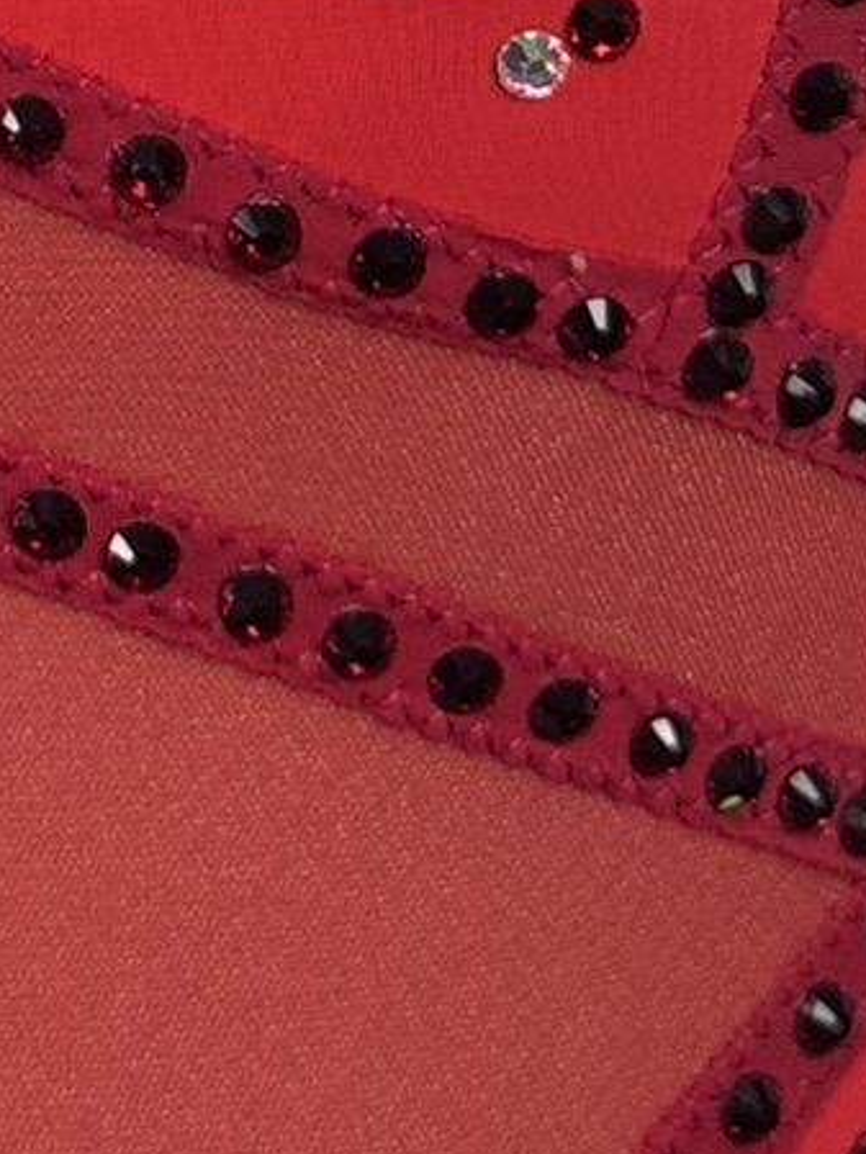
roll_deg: +0.5
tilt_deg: -3.6
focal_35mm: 219
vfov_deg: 8.6
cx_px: -601
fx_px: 7302
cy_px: -1133
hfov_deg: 6.7
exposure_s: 1/100
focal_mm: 6.76
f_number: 1.78
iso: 125
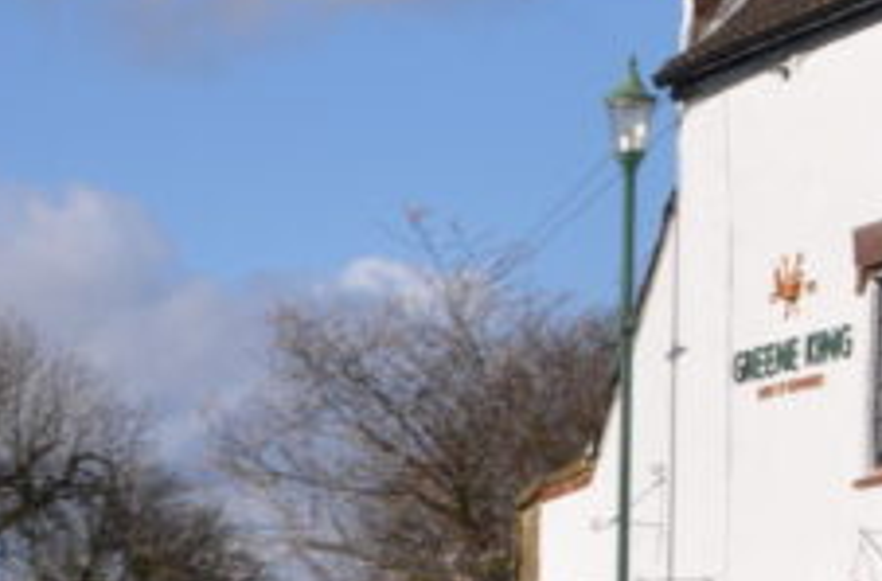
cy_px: 78
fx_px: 4321
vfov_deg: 7.7
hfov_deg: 10.4
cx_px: 1951
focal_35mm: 177
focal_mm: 26
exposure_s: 1/250
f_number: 8
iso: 100
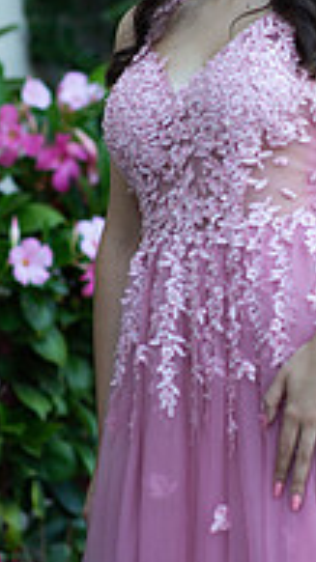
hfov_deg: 5.9
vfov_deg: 10.5
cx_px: 242
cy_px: 217
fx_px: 3071
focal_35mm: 206
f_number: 2
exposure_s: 1/640
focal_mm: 85
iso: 250
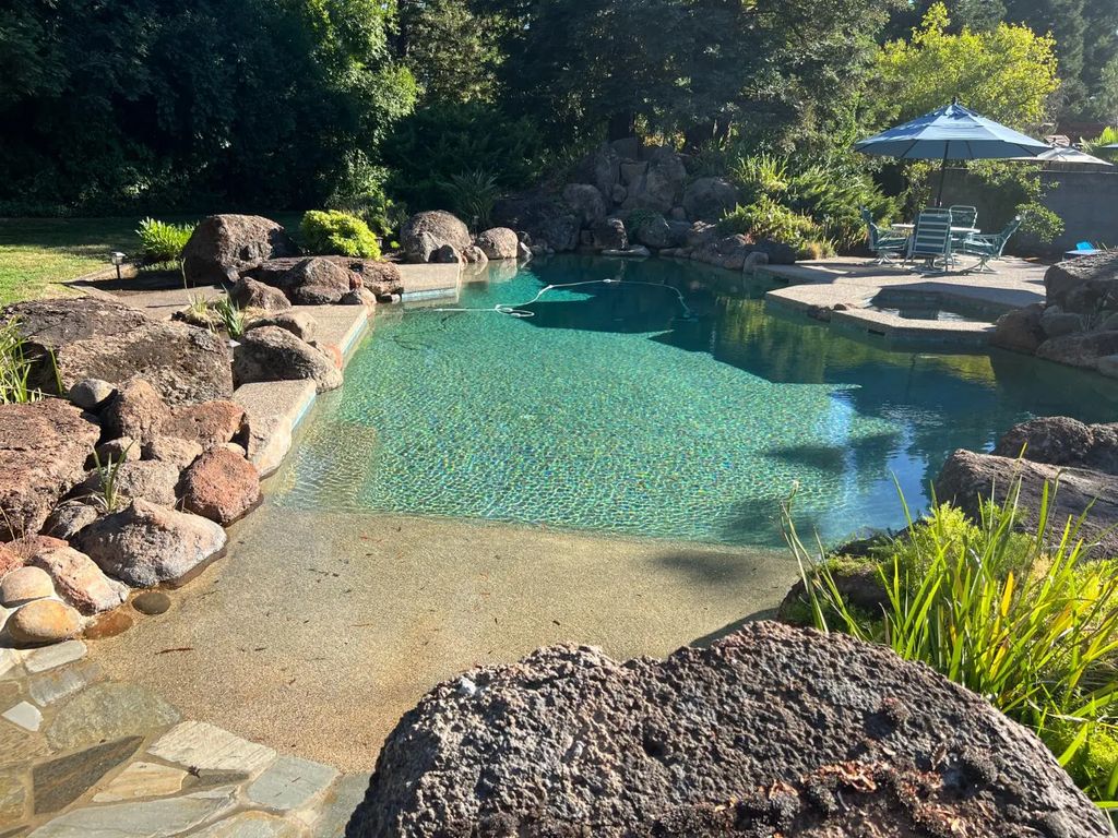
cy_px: 419
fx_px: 840
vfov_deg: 53.1
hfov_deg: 67.3
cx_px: 559
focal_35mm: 26
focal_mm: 5.7
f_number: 1.5
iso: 50
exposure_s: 1/1412
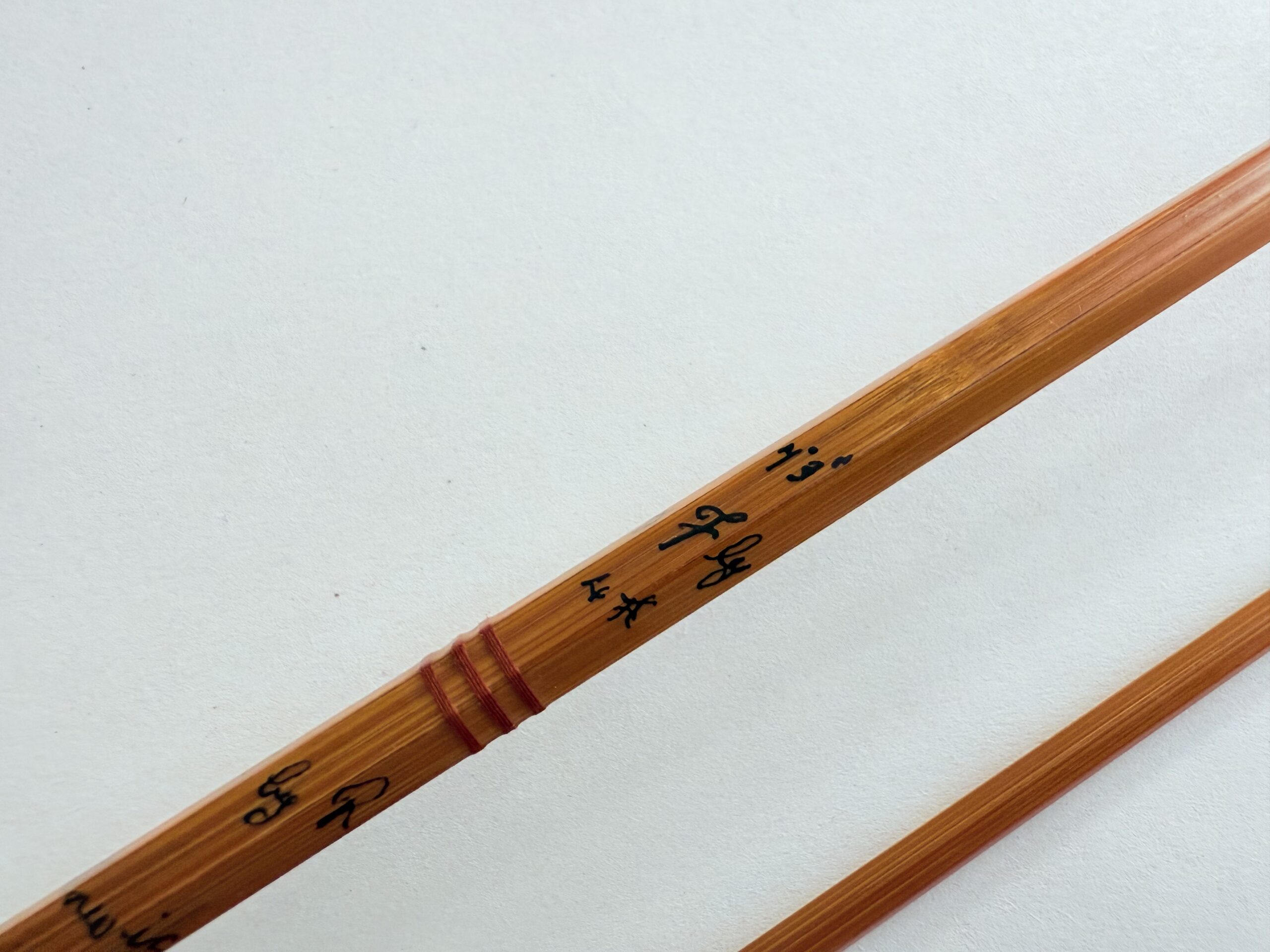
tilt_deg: -80.4
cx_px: 635
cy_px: 476
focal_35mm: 24
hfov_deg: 71.6
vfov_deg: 56.8
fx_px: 881
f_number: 2.2
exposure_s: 1/99
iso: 160
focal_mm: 2.22
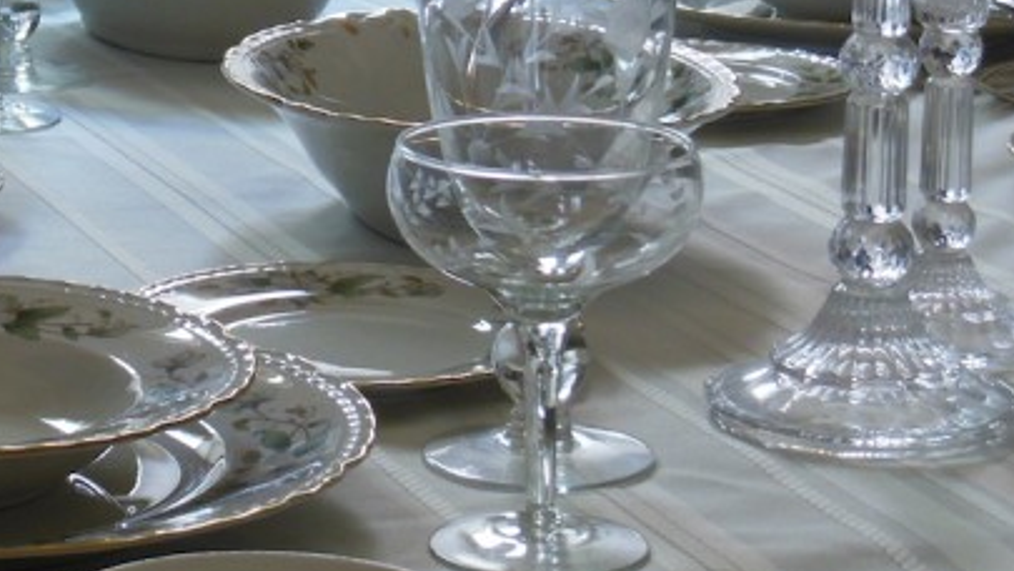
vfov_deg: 8.1
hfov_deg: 14.3
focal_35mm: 150
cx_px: 295
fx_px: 4034
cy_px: 170
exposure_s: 1/6
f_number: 5.6
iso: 400
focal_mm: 16.5
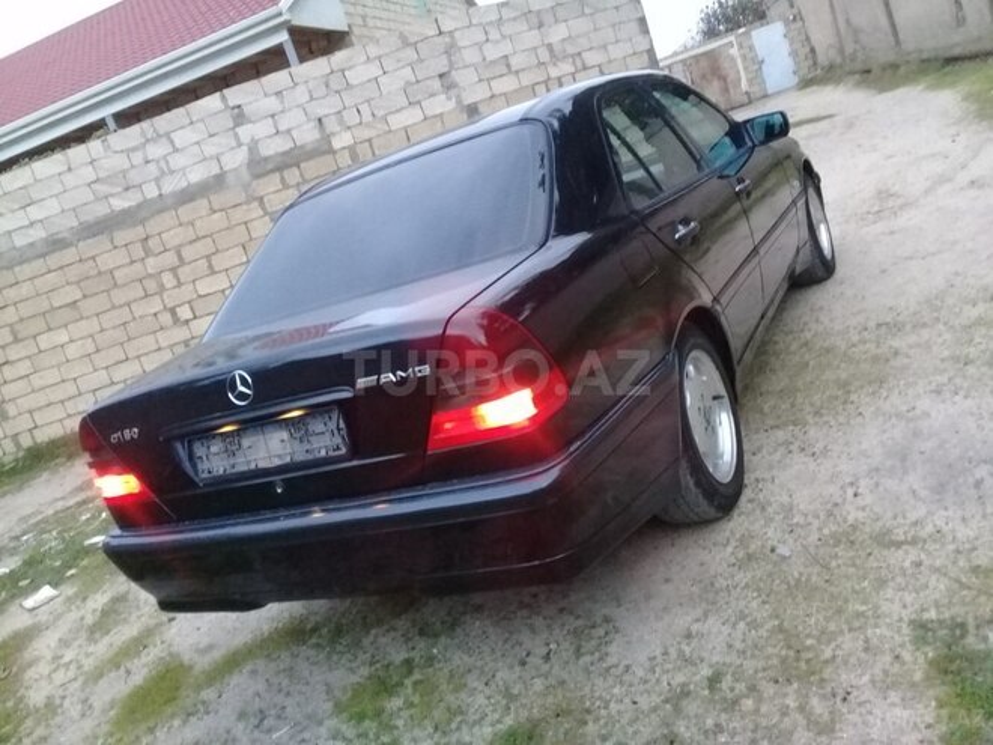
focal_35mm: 31
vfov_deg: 45.4
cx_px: 496
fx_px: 889
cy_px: 372
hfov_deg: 58.4
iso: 500
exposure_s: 1/17
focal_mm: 3.3
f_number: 2.2
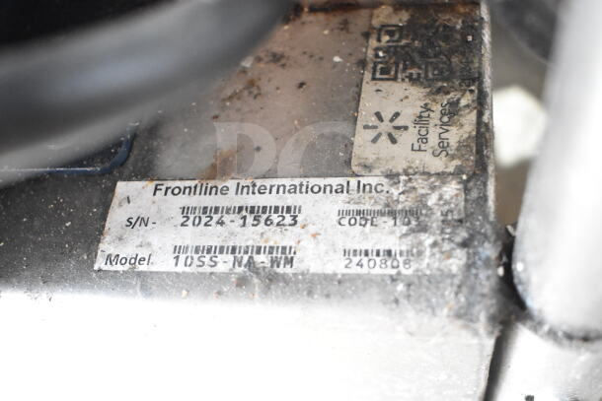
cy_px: 200
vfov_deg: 34.2
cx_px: 301
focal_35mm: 39
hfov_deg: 49.5
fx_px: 652
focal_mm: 26
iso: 6400
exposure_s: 1/40
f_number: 4
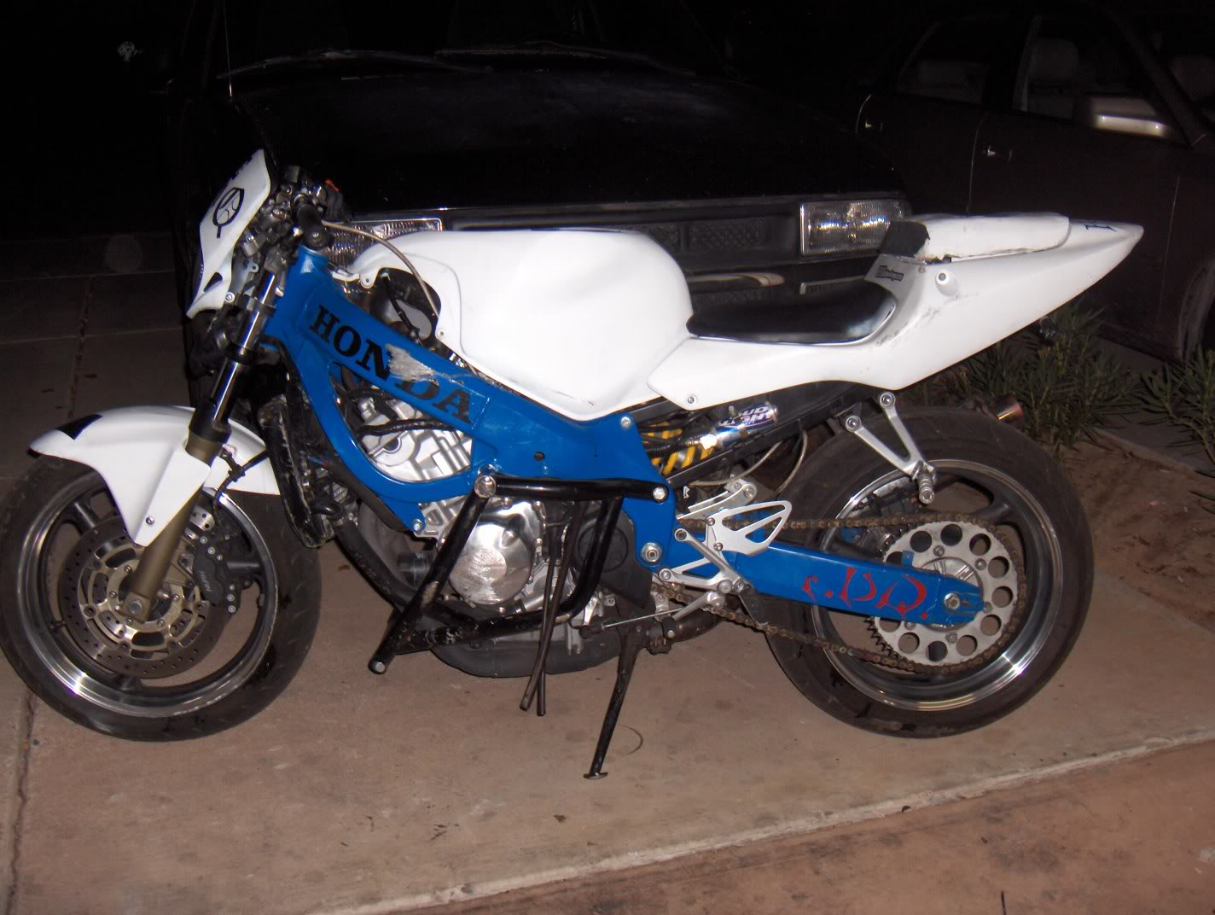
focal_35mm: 39
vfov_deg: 36.9
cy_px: 458
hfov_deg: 47.8
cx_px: 608
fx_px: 1371
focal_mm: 8
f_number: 2.8
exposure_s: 1/60
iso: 100
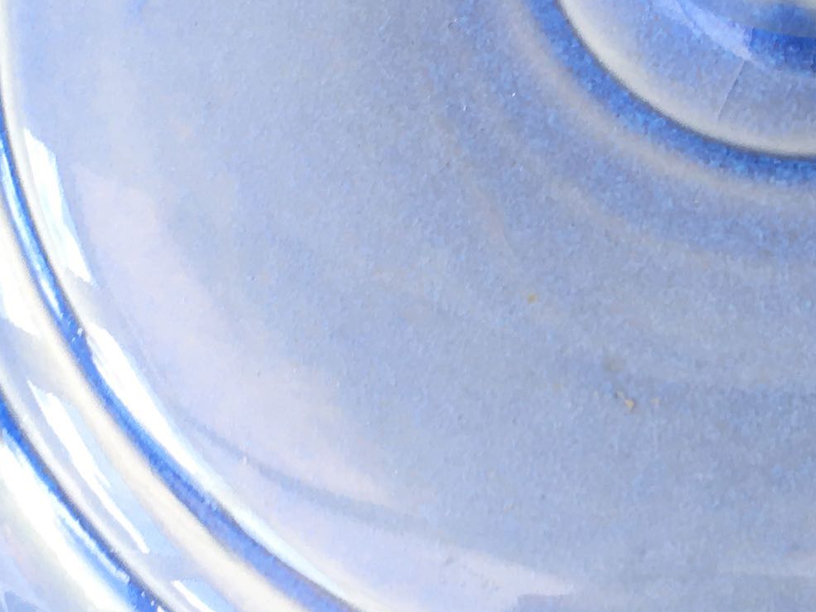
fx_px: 2805
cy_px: 417
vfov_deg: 12.4
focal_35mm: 119
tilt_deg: -75.0
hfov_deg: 16.5
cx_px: 584
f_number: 2.2
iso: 25
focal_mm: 4.15
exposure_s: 1/50
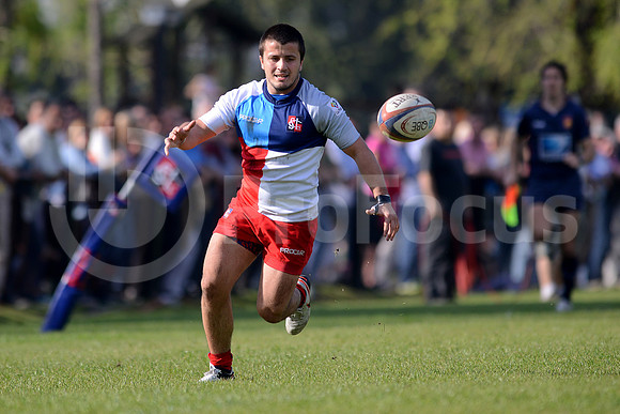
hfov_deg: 4.9
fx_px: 7235
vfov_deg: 3.3
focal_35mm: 420
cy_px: 207
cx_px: 310
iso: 400
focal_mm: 420
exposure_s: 1/2000
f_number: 4
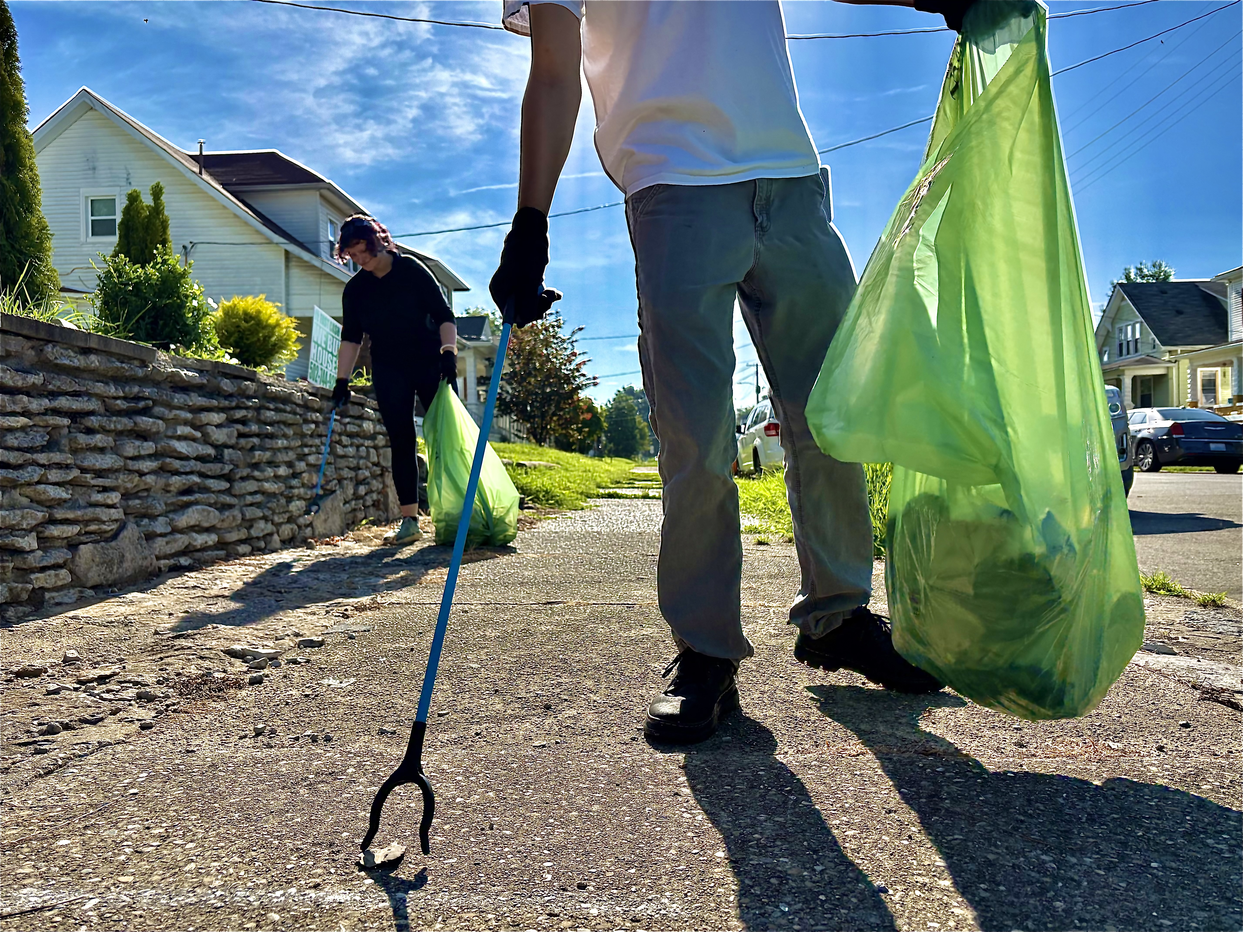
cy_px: 466
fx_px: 934
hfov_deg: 67.3
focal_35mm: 26
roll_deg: +1.7
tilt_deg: +0.5
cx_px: 622
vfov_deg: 53.1
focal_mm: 5.96
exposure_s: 1/5814
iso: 64
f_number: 1.6
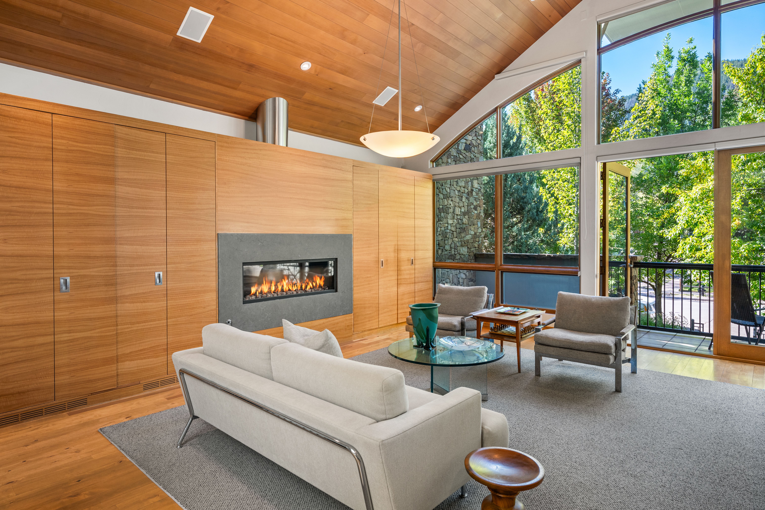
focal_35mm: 20
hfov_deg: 84.0
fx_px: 425
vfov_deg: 61.9
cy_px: 255
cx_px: 382
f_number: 7.1
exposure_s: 1/6
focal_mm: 20
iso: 320
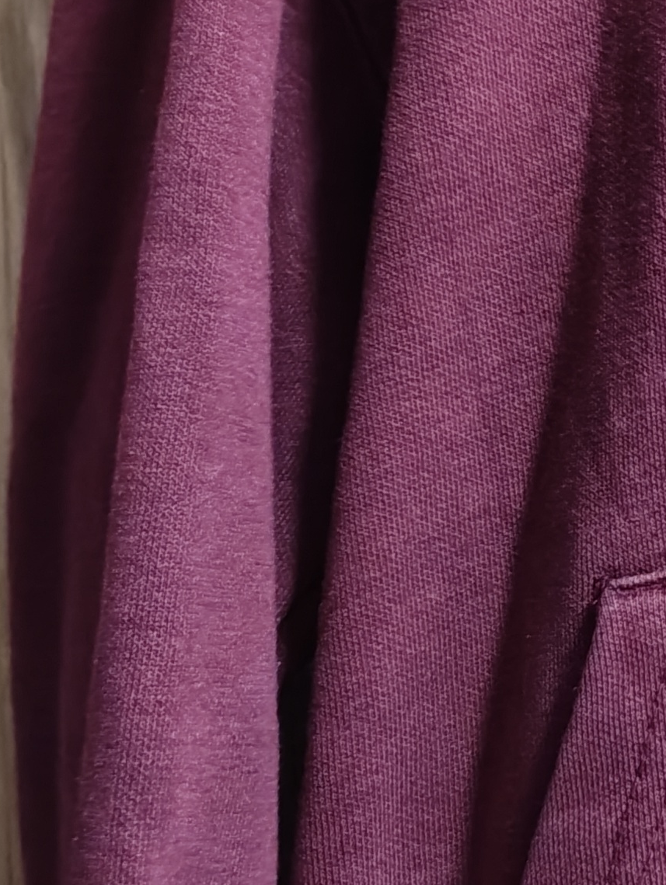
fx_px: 2202
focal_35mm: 86
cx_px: 1140
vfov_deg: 22.7
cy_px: 345
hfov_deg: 15.2
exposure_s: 1/50
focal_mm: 5.56
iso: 4721
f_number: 1.88
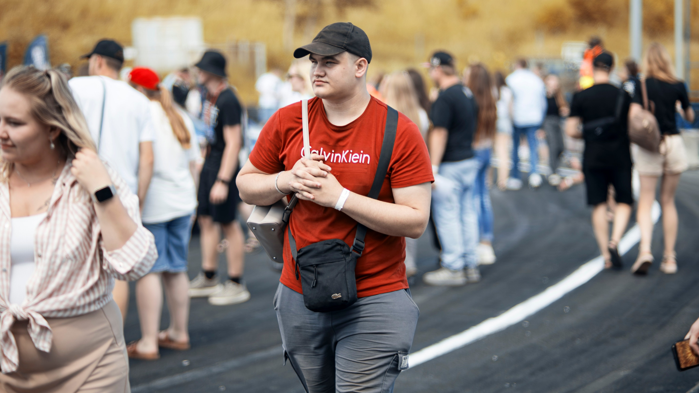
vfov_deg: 13.6
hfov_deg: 23.9
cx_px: 350
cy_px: 160
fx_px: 1650
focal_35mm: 89
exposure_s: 1/250
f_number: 1.8
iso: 100
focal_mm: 85
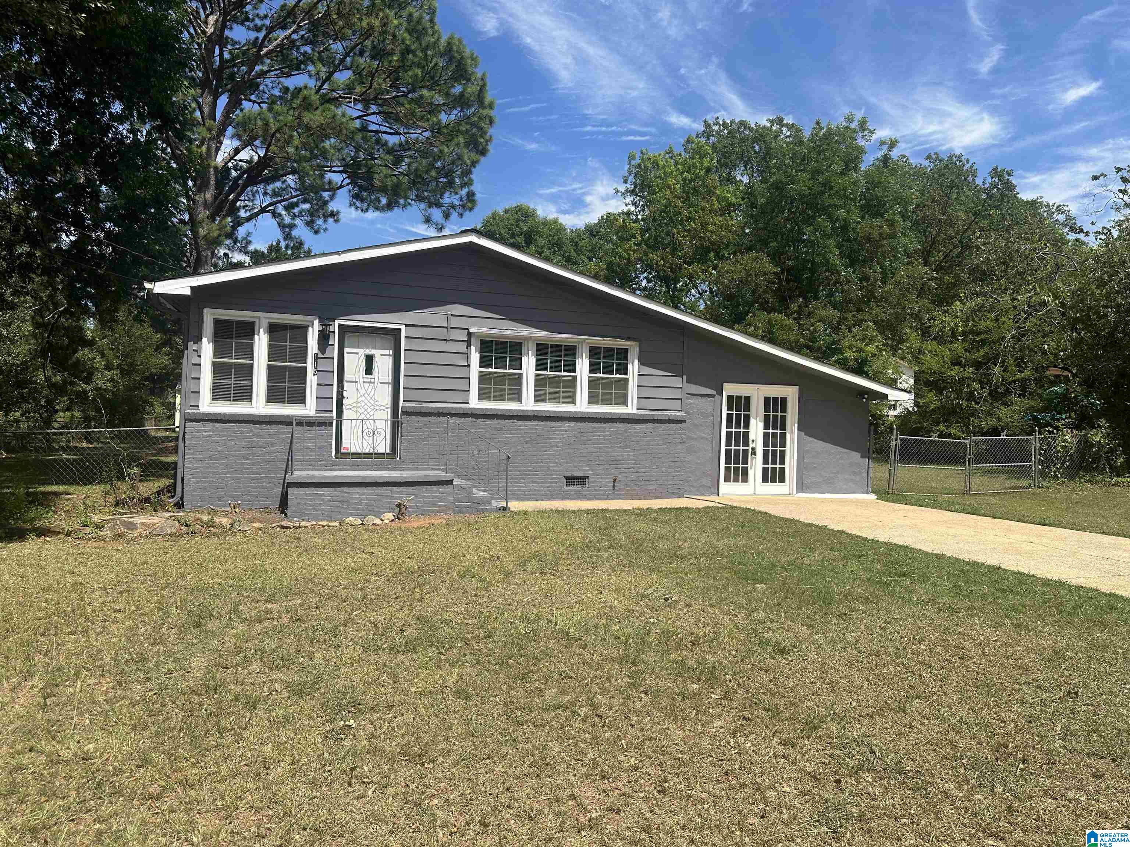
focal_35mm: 24
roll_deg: -1.6
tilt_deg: +0.9
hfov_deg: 71.6
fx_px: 783
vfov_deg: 56.8
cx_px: 565
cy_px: 424
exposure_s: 1/4184
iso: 80
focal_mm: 6.86
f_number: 1.78
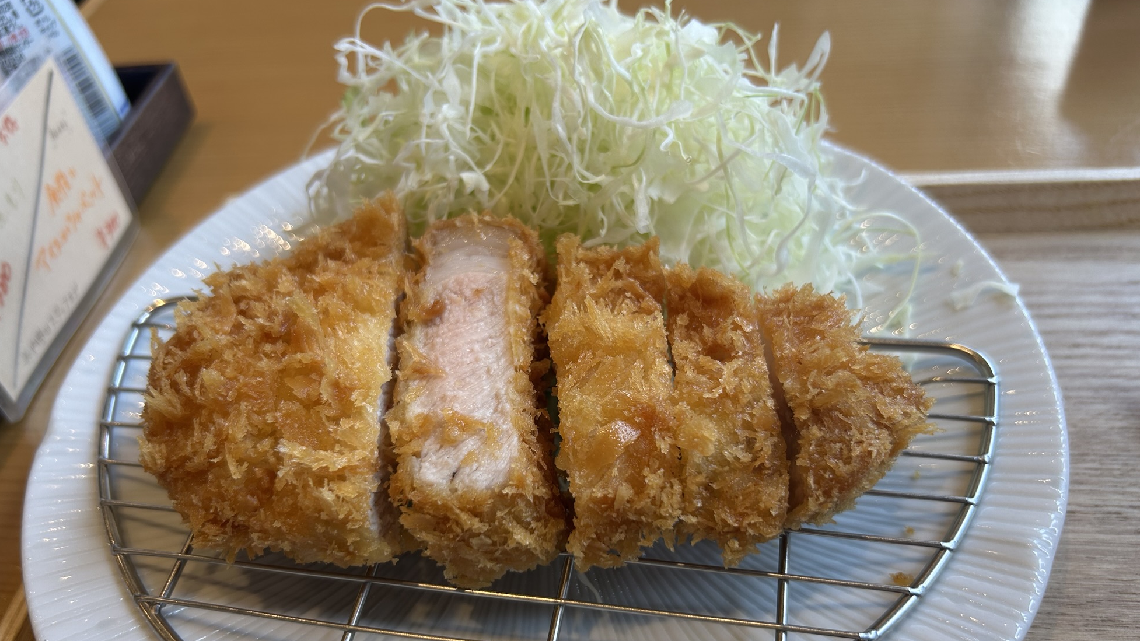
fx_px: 877
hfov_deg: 66.1
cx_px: 562
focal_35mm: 29
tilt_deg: -47.5
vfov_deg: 39.8
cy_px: 410
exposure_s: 1/100
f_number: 1.5
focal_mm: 5.7
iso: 32
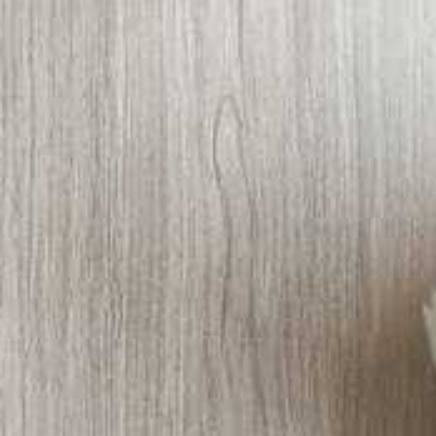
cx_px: 481
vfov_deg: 18.6
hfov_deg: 21.1
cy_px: 719
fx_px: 1111
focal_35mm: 78
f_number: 1.8
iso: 125
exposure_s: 1/100
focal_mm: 5.23
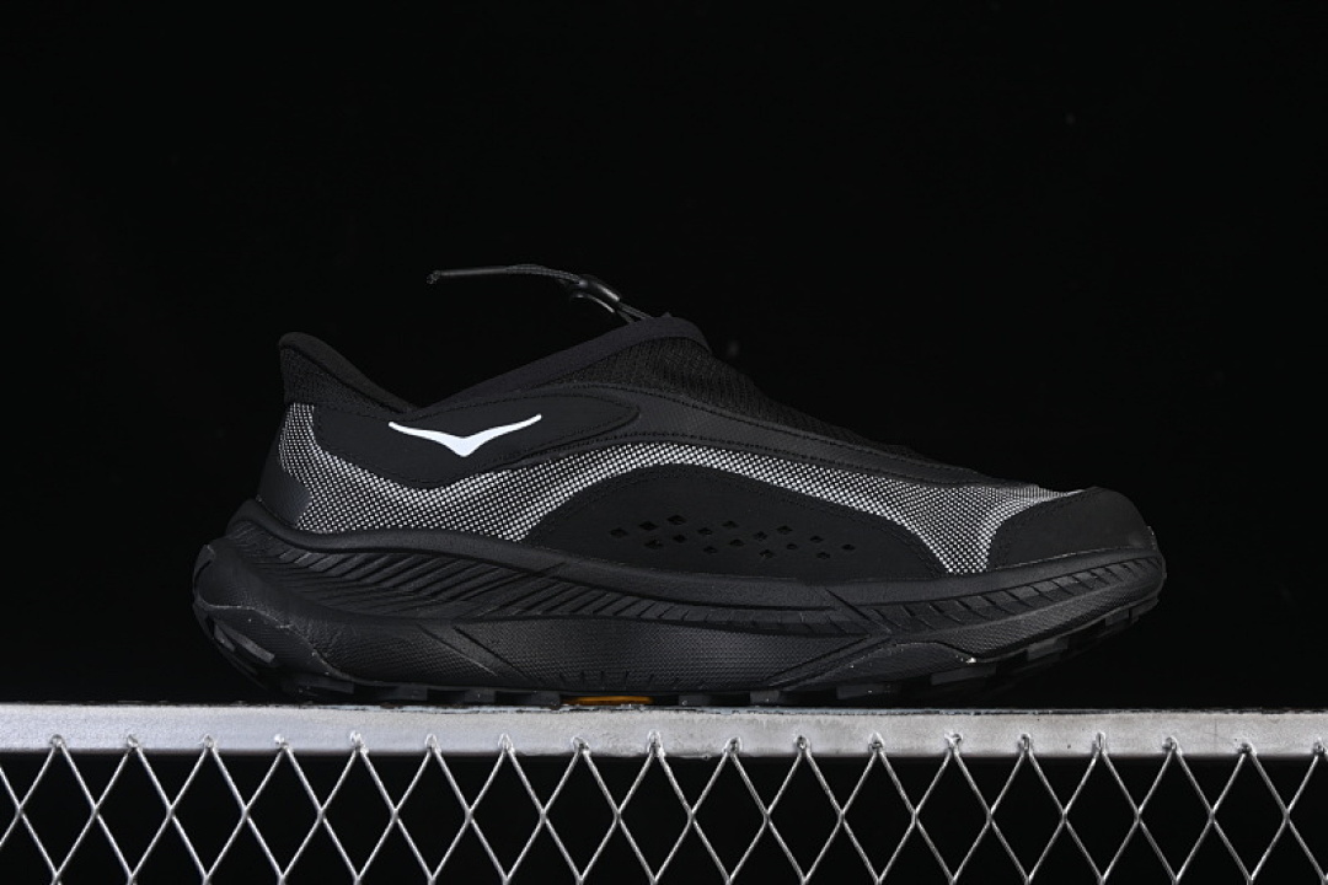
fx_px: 2766
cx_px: 664
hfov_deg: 27.0
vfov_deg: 18.2
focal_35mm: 75
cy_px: 442
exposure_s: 1/125
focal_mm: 50
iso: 160
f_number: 7.1
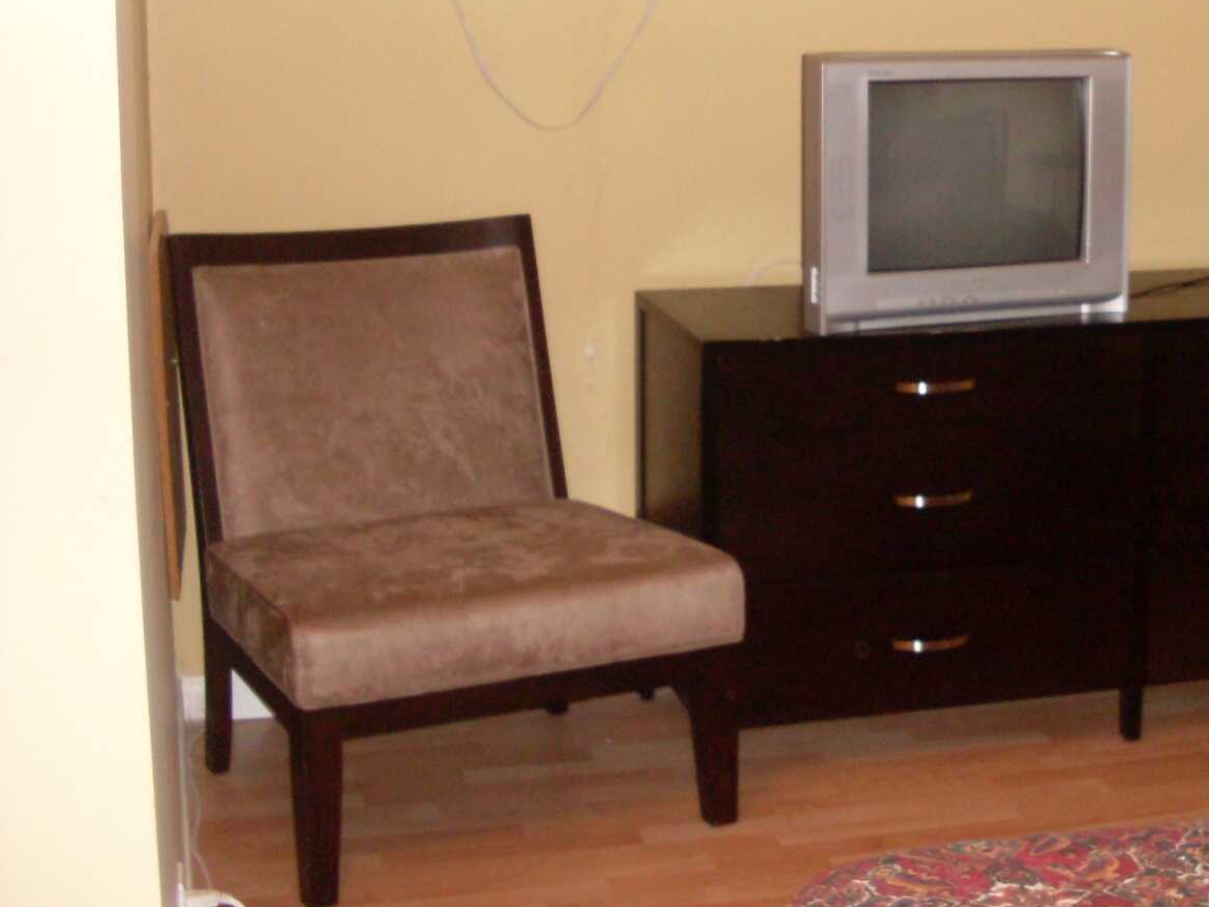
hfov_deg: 28.9
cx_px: 1027
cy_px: 270
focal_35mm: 65
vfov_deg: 22.5
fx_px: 2270
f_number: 2.8
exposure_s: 1/45
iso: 240
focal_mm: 6.3
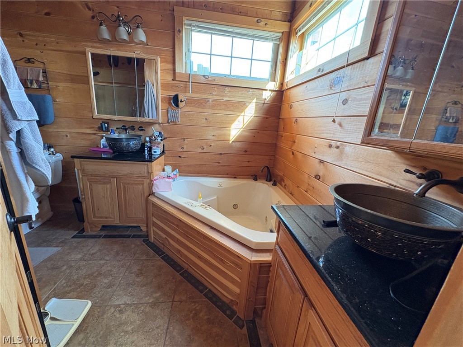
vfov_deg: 85.7
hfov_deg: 102.1
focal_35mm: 14
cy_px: 174
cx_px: 232
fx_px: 187
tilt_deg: -13.5
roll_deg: -3.5
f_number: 2.2
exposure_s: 1/60
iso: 320
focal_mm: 2.22
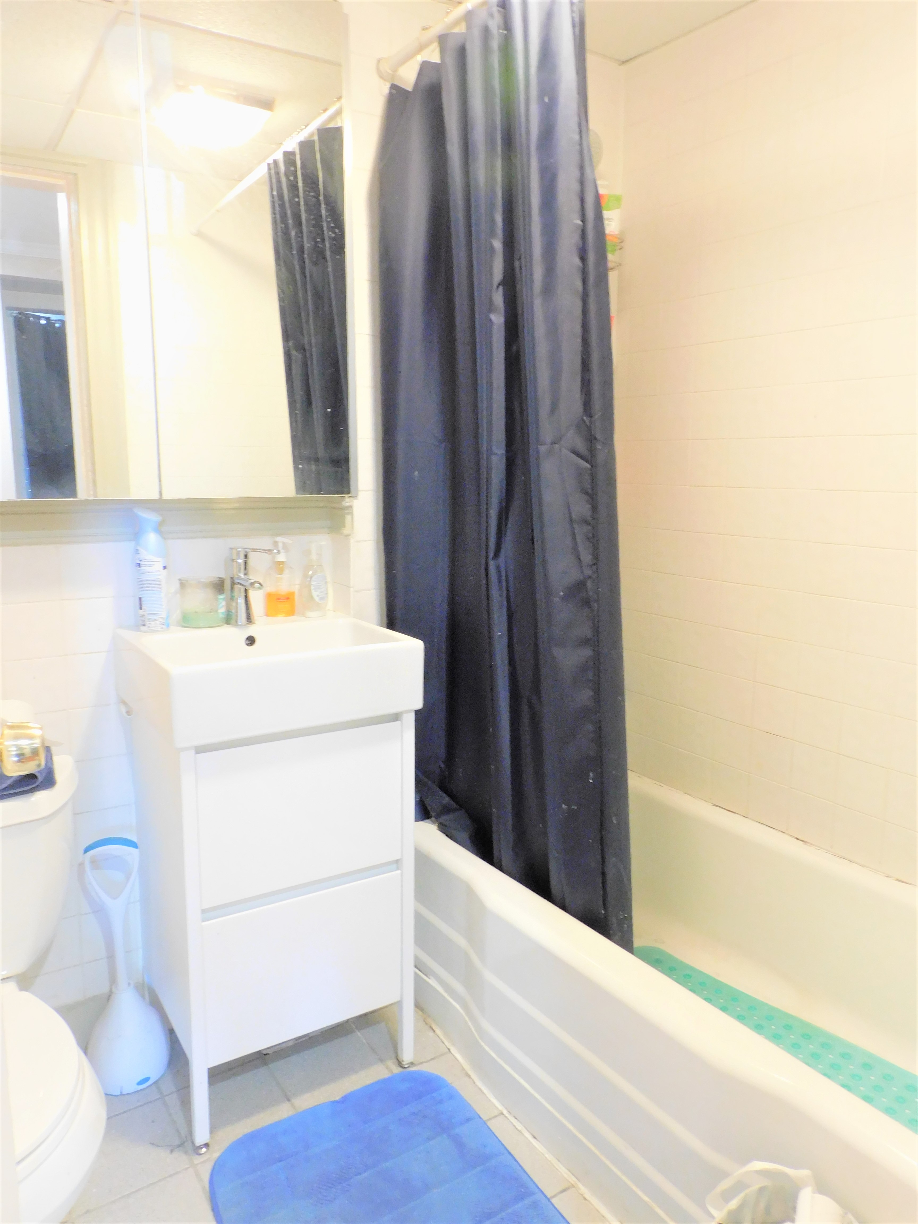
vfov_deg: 71.6
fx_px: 849
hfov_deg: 56.8
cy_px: 612
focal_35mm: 24
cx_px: 459
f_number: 3.3
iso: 450
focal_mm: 4.3
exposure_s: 1/8
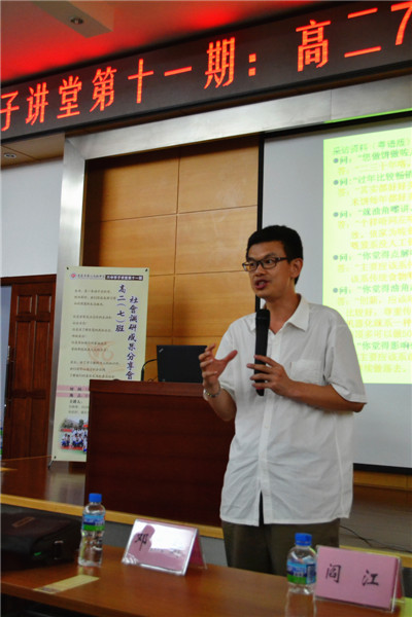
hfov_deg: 31.9
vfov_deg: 46.4
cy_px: 308
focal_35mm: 42
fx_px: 721
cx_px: 206
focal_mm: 28
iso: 3200
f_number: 4.5
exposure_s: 1/100
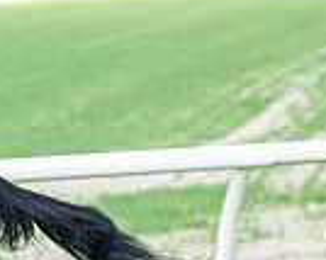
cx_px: -484
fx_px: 5235
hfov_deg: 3.5
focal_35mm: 543
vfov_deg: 2.8
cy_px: 150
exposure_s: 1/1600
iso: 400
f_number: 4
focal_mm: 90
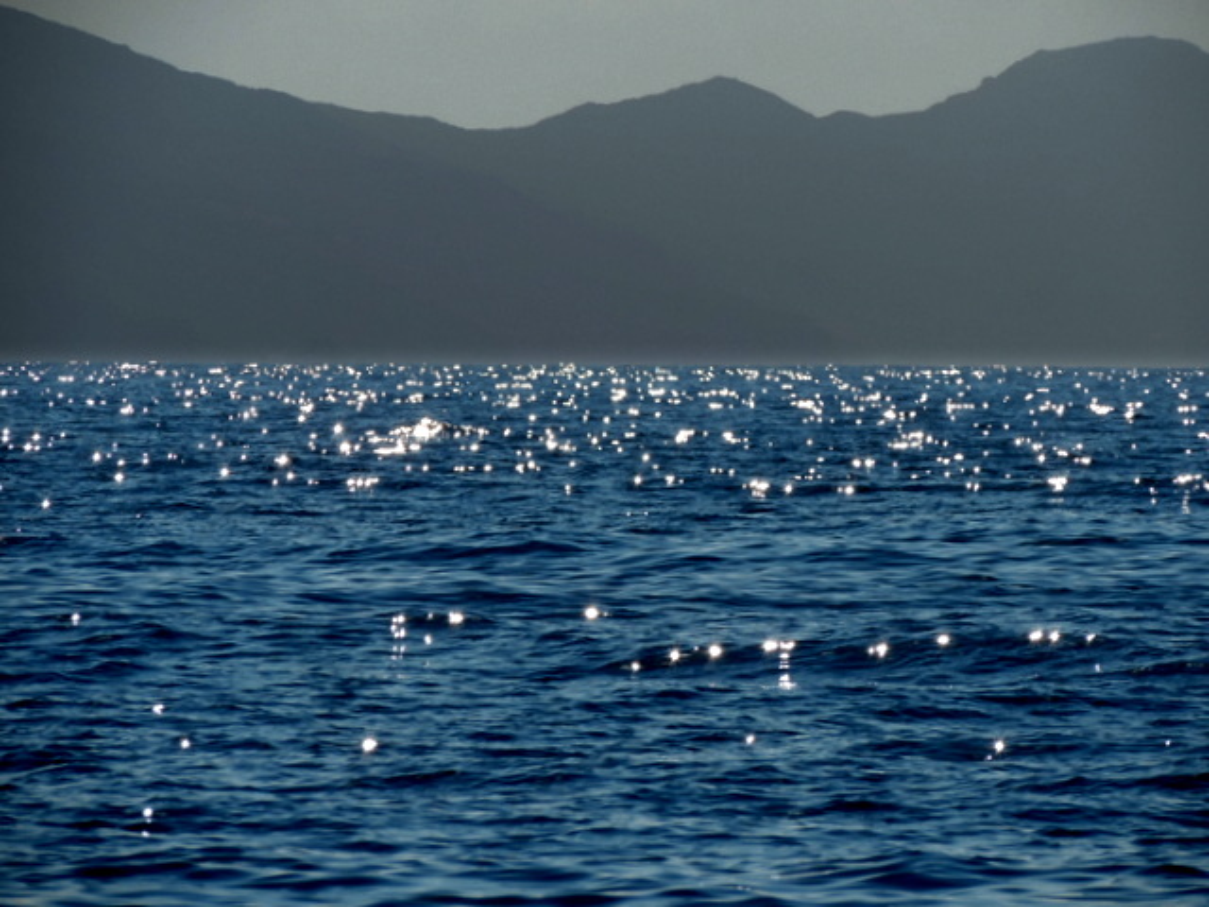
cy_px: 454
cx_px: 604
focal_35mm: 470
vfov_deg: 3.2
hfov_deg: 4.2
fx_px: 16415
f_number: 5.4
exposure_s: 1/1000
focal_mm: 83.8
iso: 80
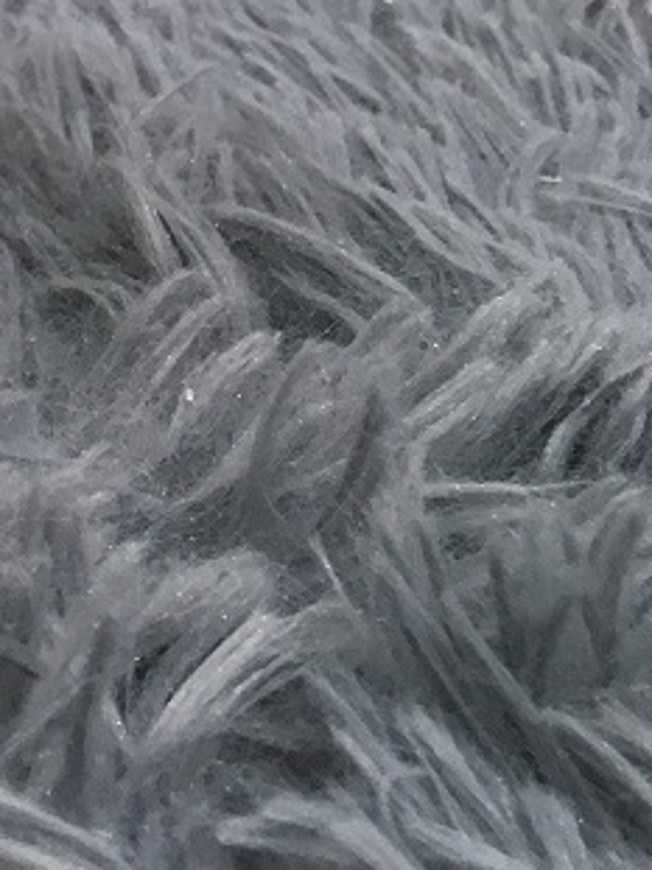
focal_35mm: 112
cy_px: -559
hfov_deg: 12.2
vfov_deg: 15.7
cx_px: -490
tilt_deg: -8.8
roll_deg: -0.5
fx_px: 2815
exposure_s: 1/33
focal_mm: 4.15
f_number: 2.2
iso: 80
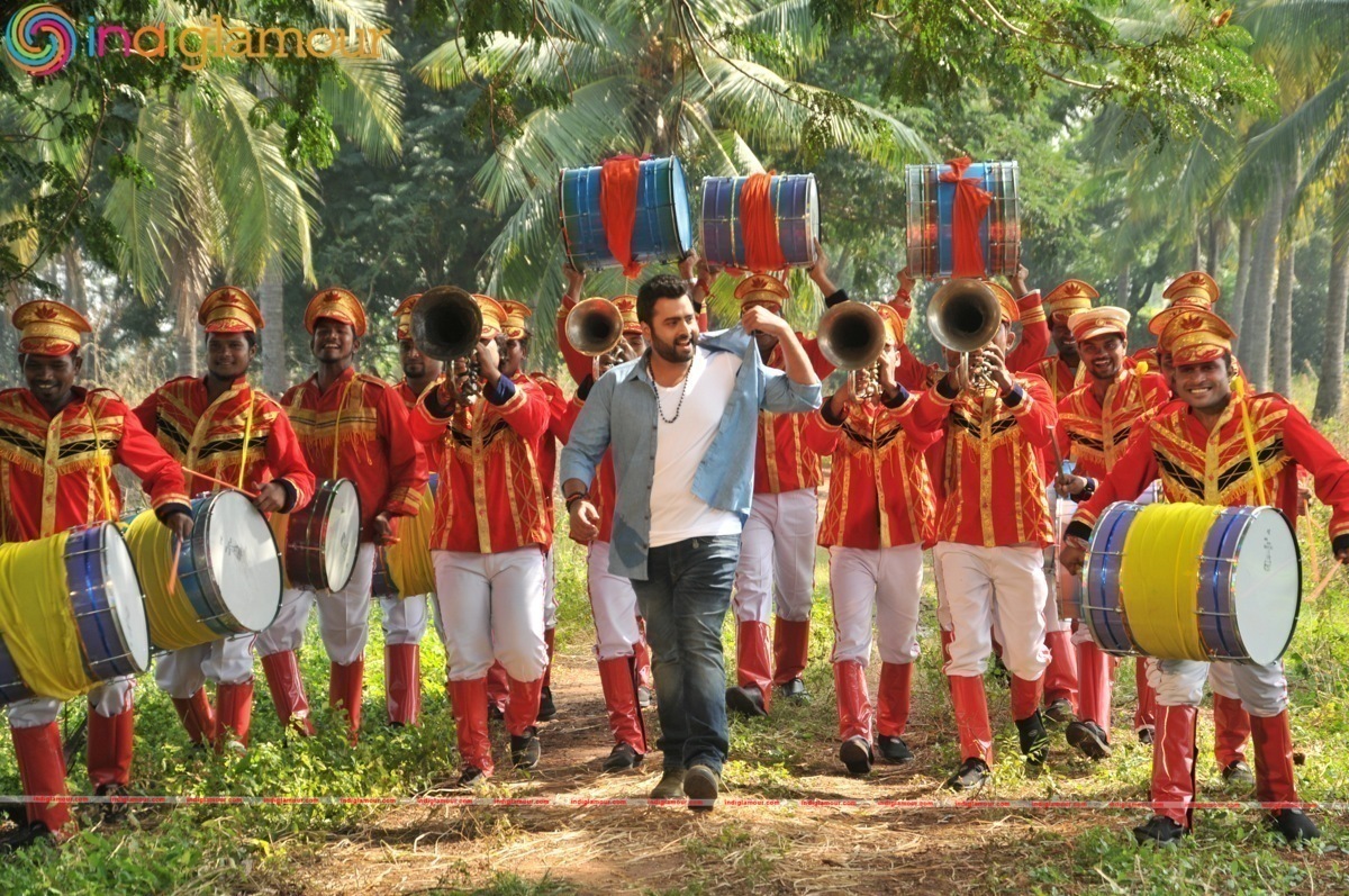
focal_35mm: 112
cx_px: 674
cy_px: 448
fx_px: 4210
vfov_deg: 12.1
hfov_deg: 18.2
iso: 250
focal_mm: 75
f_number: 5.6
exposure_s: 1/200
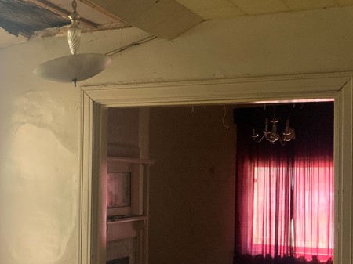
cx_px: 100
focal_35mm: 66
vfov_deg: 22.2
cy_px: 172
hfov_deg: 29.1
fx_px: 673
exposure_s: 1/60
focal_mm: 3
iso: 250
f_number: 1.8
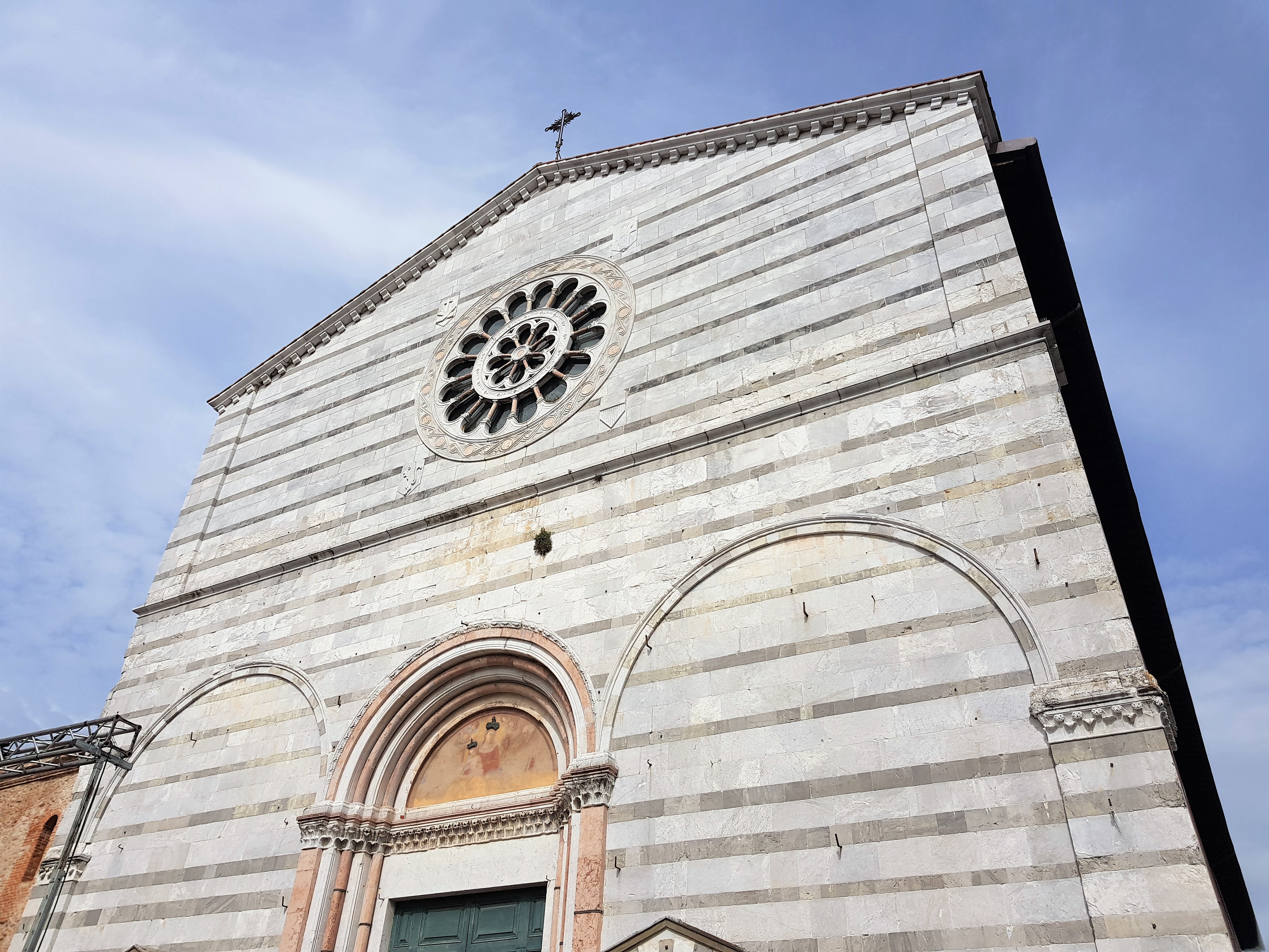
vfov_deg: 53.1
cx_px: 634
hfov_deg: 67.3
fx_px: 953
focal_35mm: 26
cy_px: 476
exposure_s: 1/4704
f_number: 1.7
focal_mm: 4.2
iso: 40
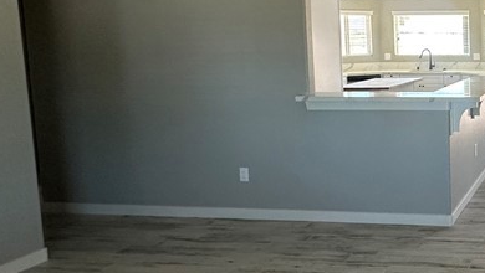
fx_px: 515
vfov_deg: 29.5
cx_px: 524
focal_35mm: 40
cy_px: 84
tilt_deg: -4.8
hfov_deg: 41.2
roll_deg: +0.1
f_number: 2.2
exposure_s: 1/99
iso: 125
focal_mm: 2.22
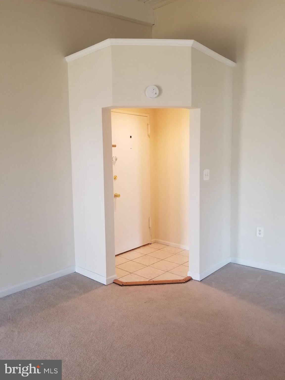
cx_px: 142
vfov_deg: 67.3
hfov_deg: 53.1
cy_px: 190
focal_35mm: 26
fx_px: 285
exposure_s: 1/24
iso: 200
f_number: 1.7
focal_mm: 4.25
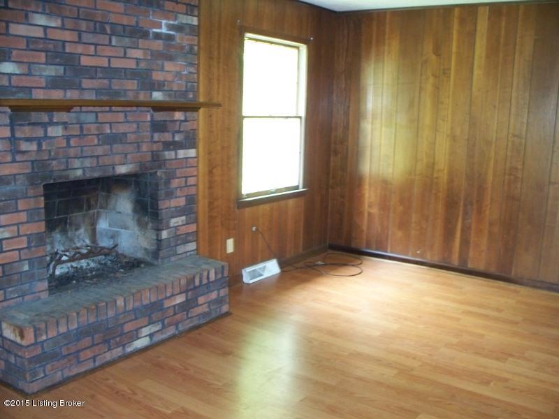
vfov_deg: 39.7
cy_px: 210
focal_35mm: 36
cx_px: 280
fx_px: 581
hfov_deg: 51.4
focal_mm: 7.54
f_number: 2.8
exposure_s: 1/30
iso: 400
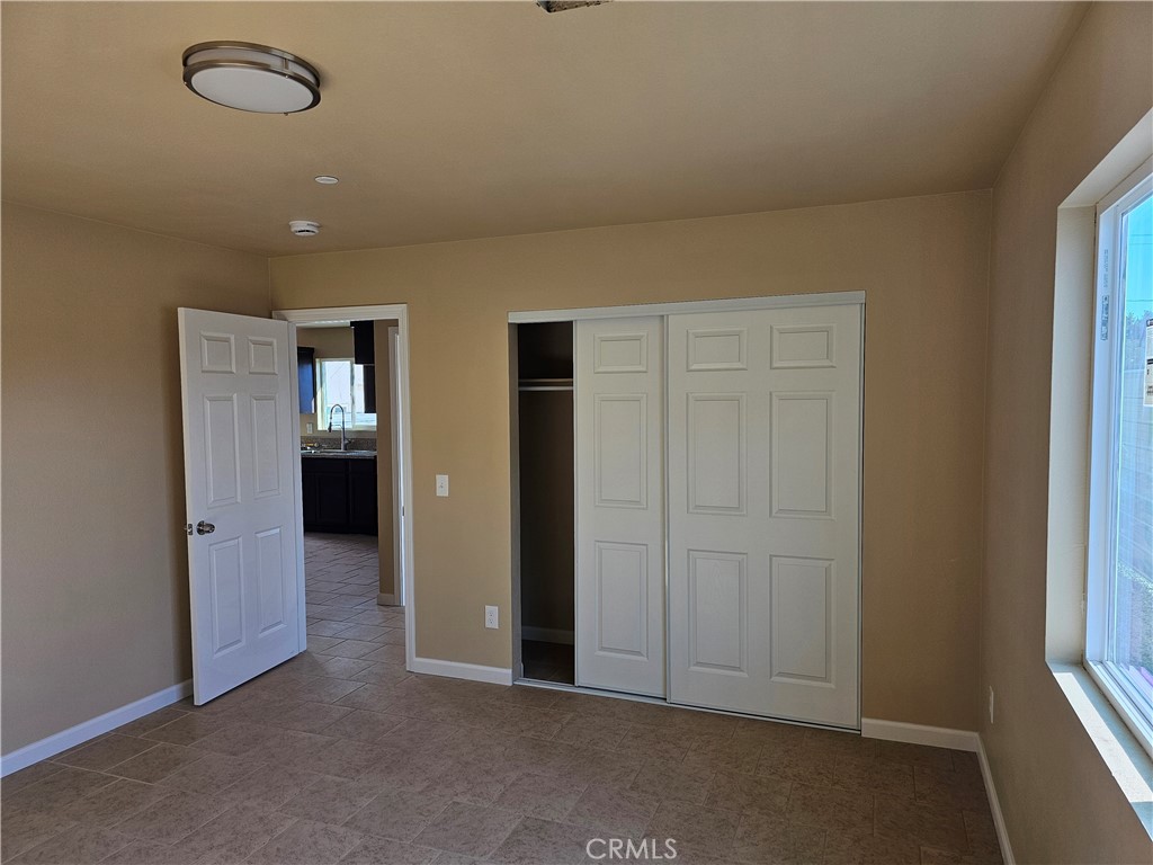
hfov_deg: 73.9
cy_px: 432
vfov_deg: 58.9
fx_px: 766
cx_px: 576
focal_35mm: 23
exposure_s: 1/359
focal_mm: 6.3
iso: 100
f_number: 1.7
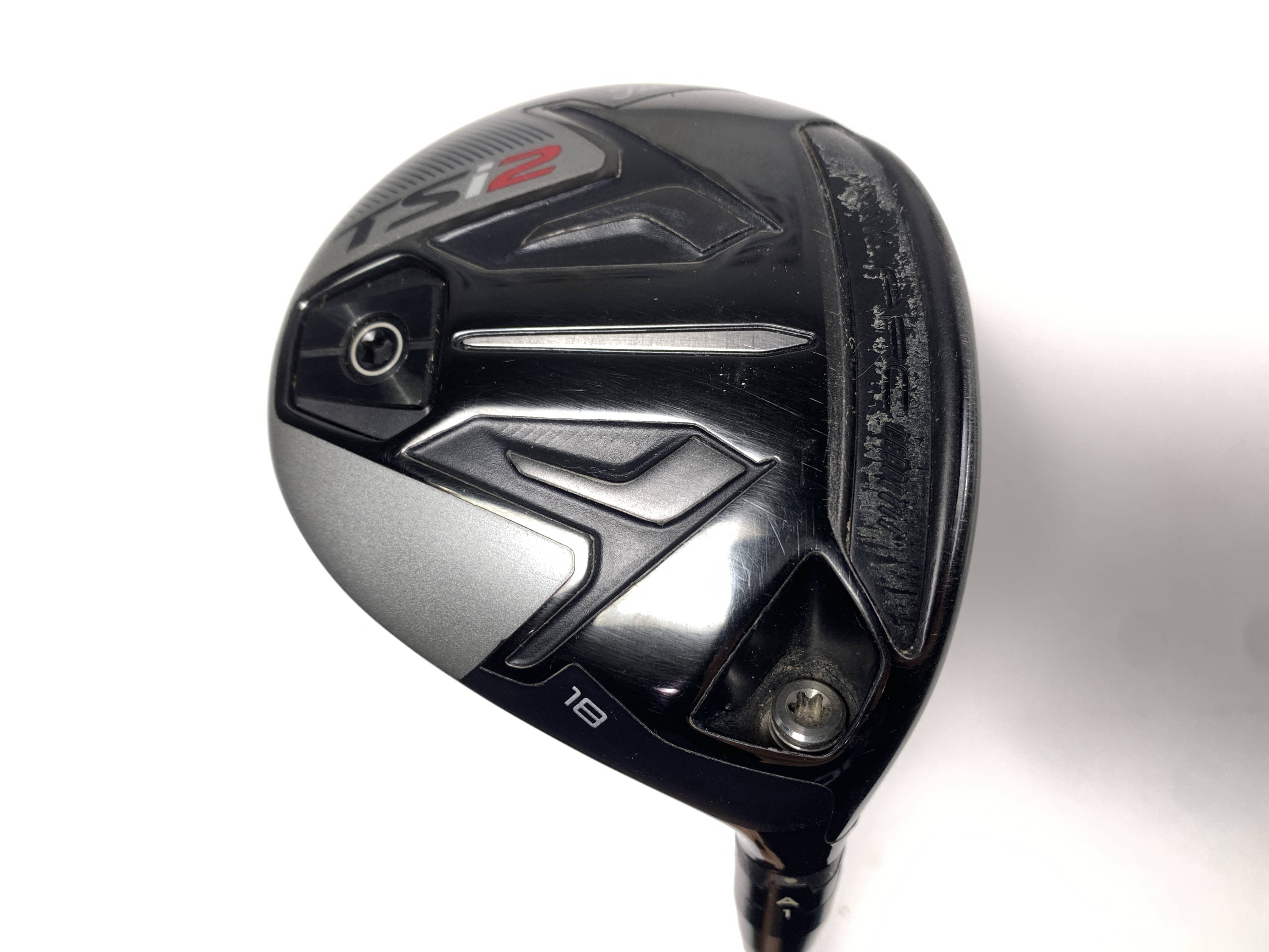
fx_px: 953
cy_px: 476
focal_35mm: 26
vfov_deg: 53.1
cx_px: 634
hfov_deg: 67.3
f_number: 1.8
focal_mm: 4.25
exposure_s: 1/120
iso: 32
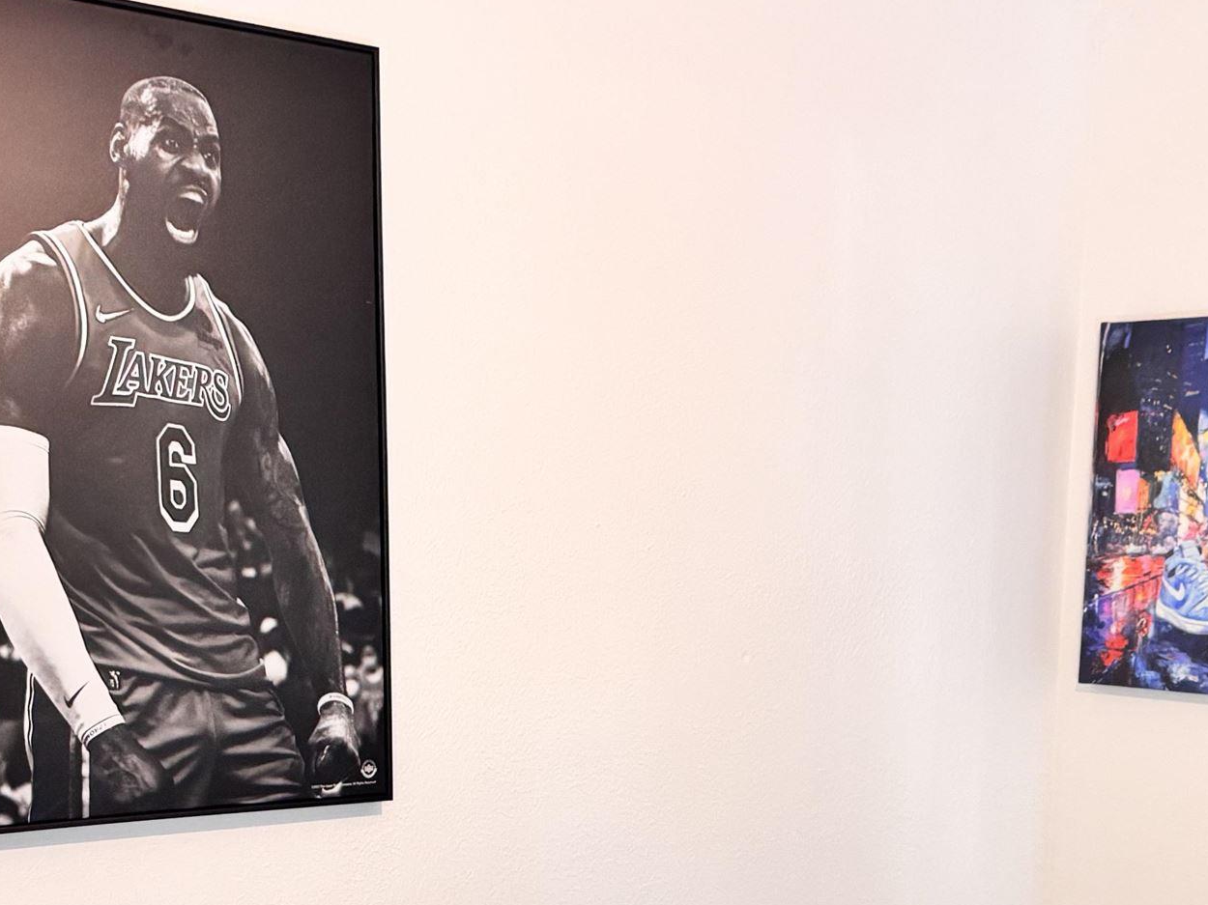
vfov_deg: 23.7
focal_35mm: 59
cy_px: 904
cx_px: 780
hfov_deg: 32.5
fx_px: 2059
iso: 500
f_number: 1.78
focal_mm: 6.76
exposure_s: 1/60
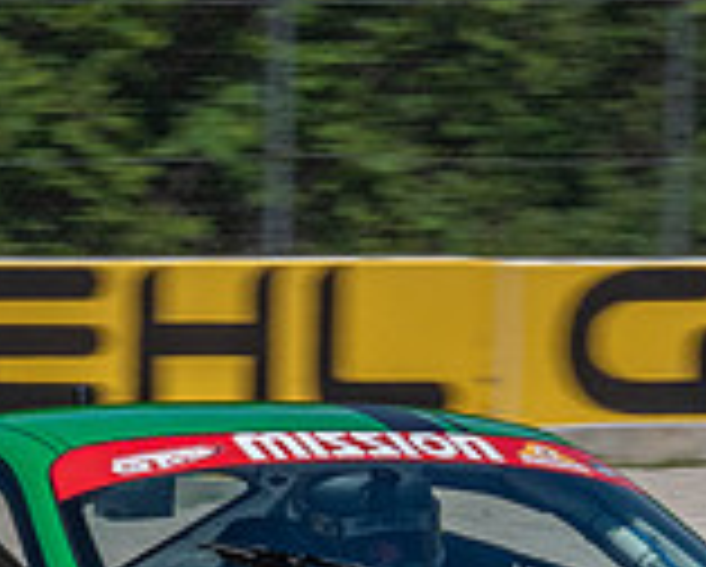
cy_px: 558
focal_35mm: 1093
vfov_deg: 1.4
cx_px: 441
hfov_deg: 1.8
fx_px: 22867
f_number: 20
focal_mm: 135
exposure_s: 1/250
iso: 400
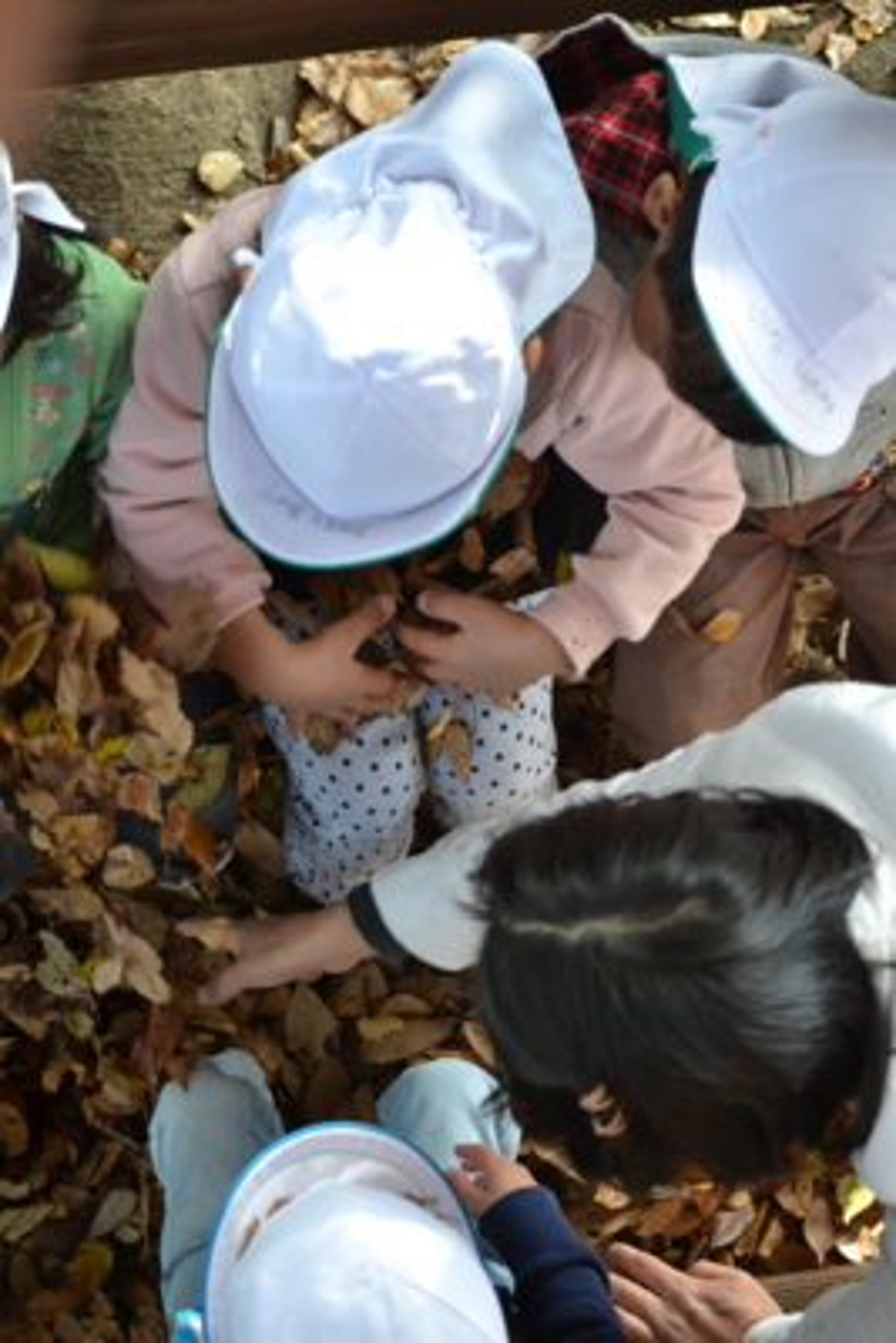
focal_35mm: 82
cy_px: 672
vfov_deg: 24.6
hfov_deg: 16.6
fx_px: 3077
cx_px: 448
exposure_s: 1/125
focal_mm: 55
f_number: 5.6
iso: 400
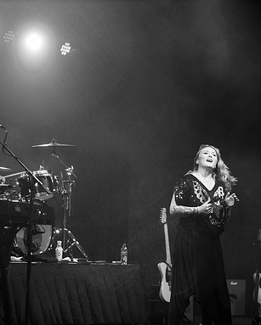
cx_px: 113
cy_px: 162
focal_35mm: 135
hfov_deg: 11.4
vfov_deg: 14.3
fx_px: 1302
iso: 1000
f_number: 3.2
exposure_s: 1/320
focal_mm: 95
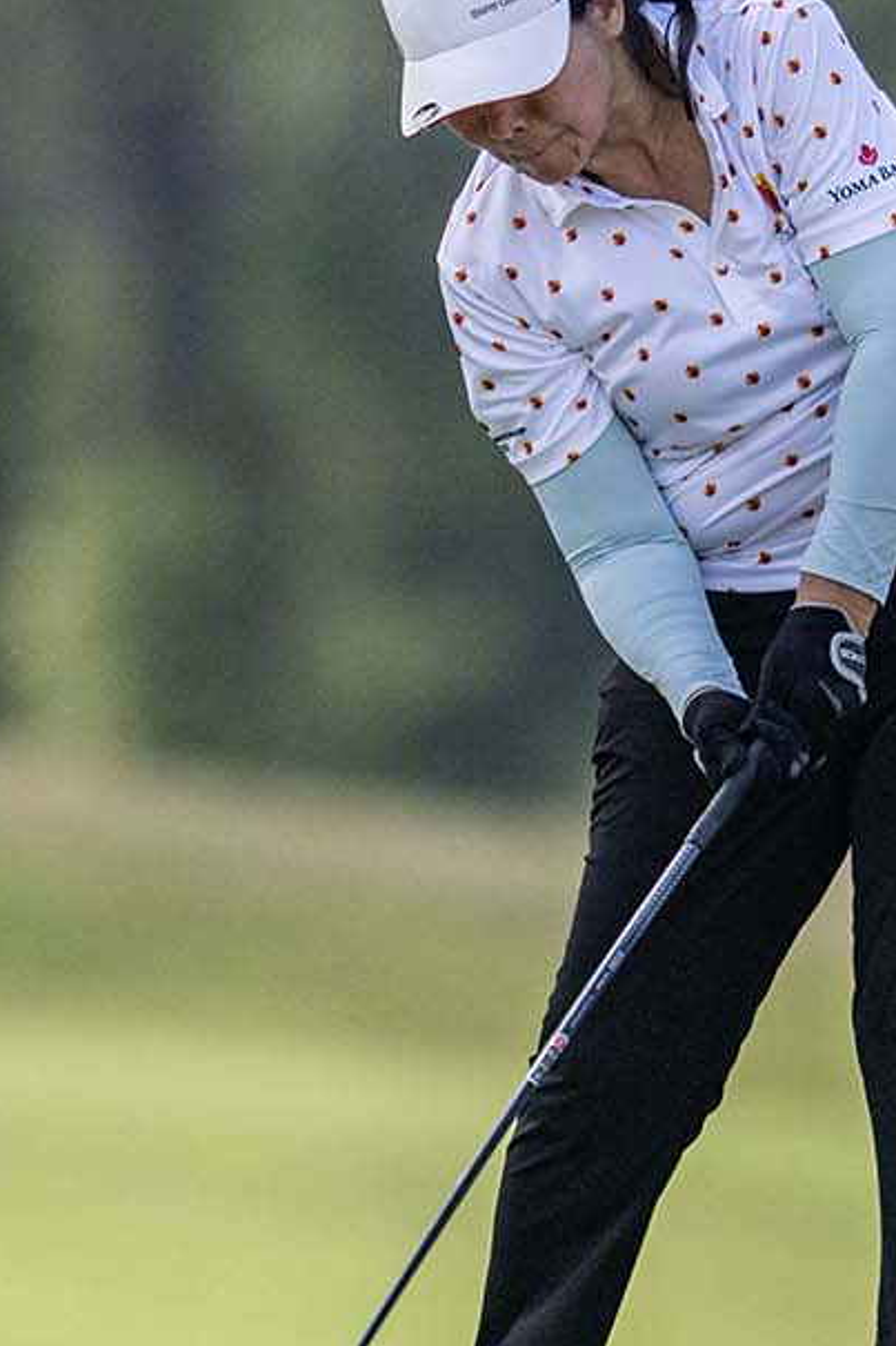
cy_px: 530
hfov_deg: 1.4
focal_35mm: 952
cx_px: 900
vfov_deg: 2.2
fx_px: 35559
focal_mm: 400
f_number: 2.8
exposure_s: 1/4000
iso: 400
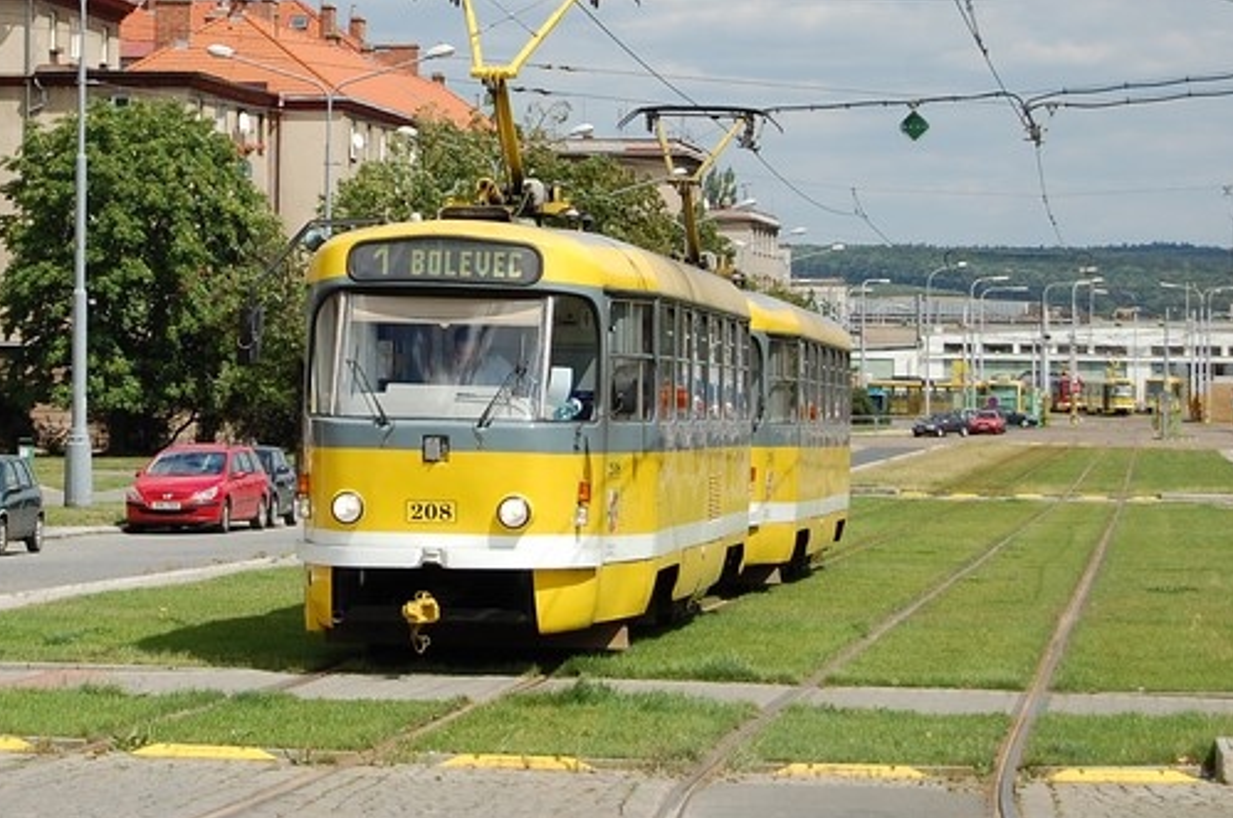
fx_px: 5092
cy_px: 143
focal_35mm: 149
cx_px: 203
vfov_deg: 9.2
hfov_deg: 13.7
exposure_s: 1/1000
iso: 220
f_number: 5.6
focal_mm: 55
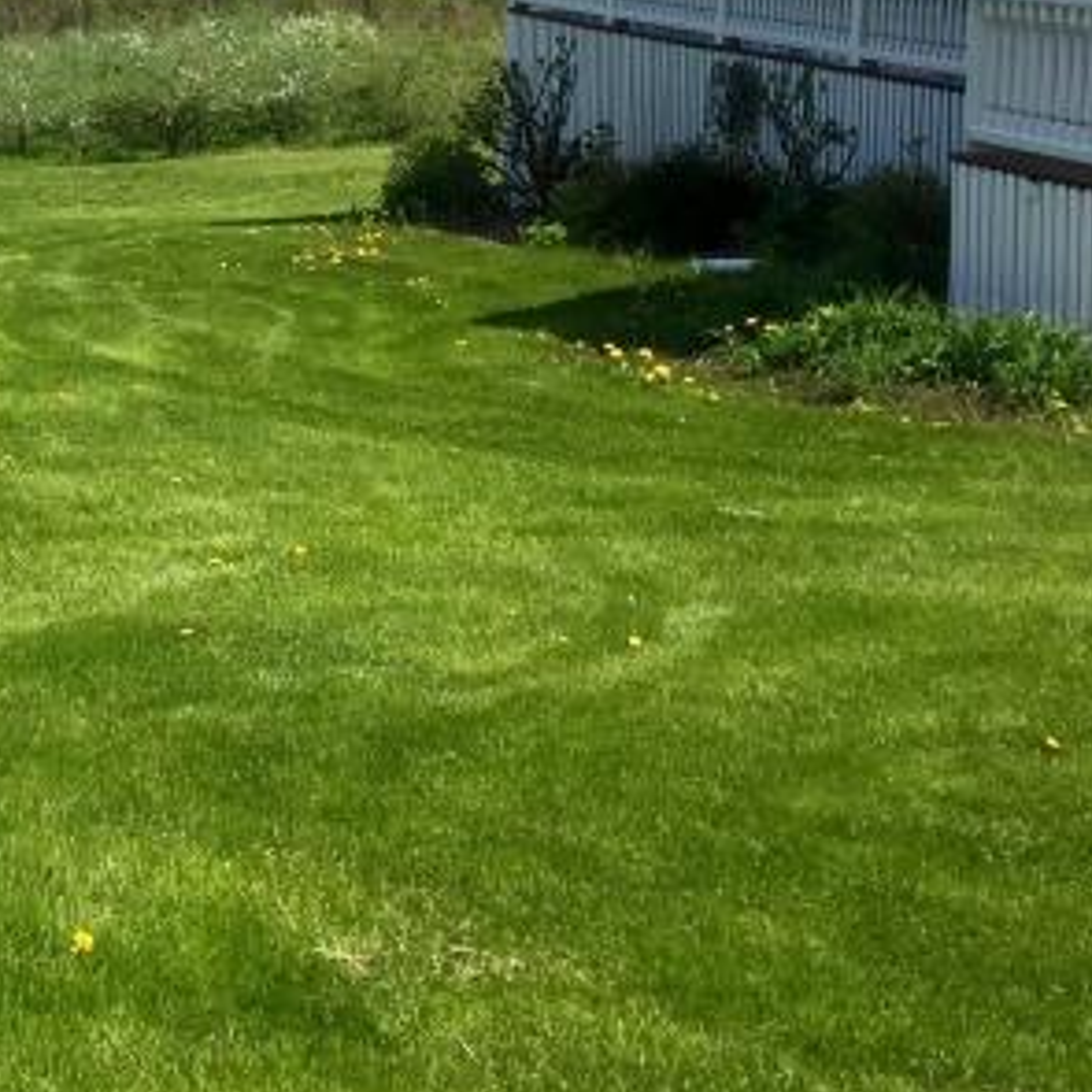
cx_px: -441
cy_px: 7
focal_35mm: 89
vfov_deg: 19.0
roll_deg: -2.6
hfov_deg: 17.9
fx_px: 3176
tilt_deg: -4.1
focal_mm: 4.15
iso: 32
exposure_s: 1/1522
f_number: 2.2
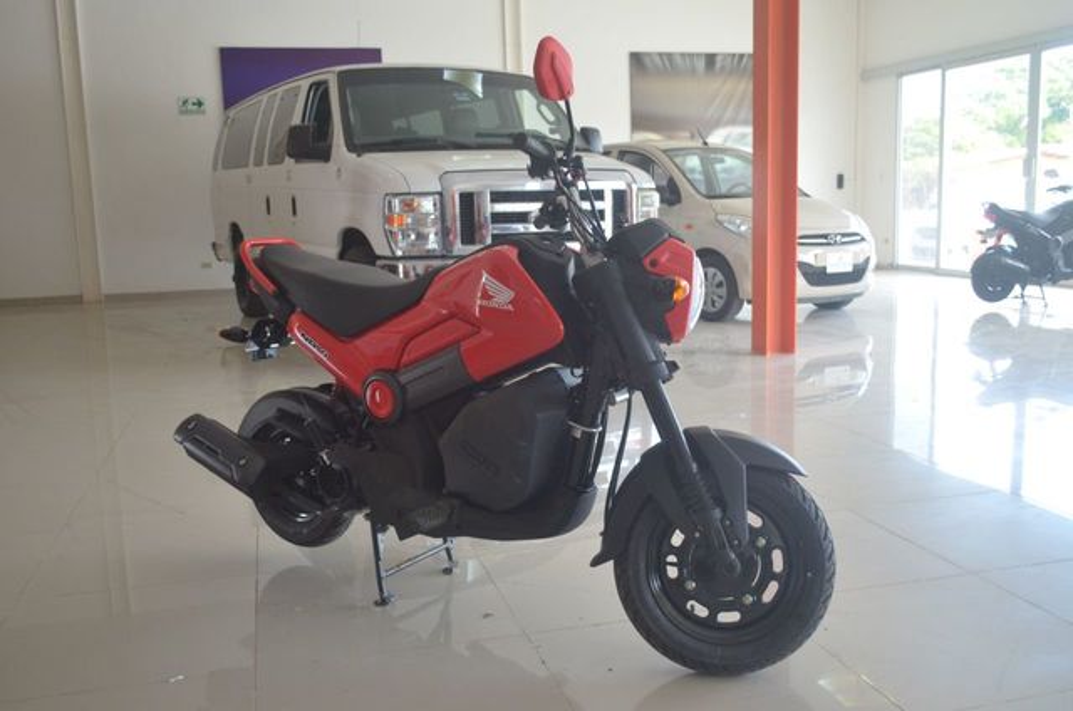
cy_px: 356
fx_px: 982
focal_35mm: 33
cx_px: 536
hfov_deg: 57.3
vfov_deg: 39.8
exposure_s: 1/125
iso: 500
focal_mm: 22
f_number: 4
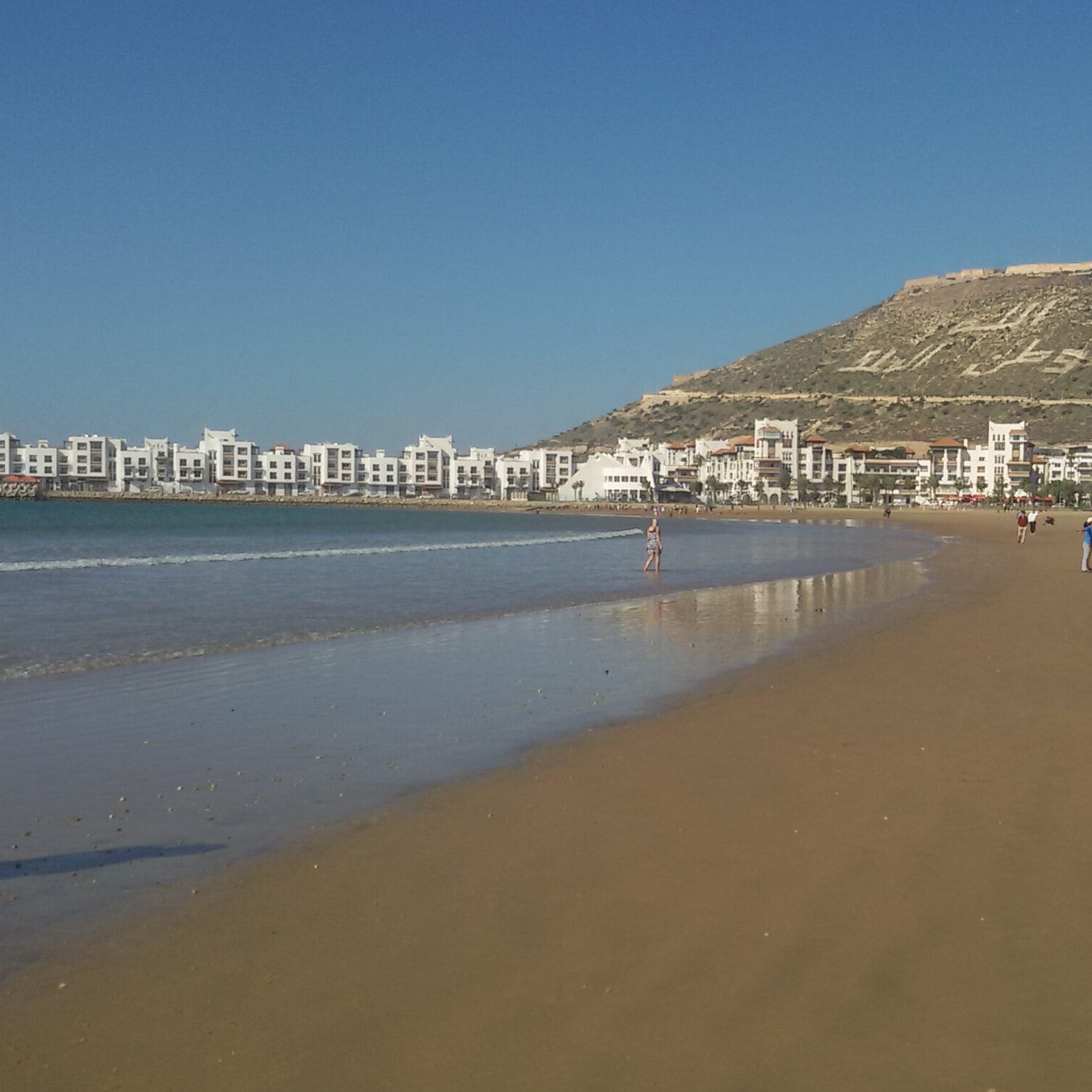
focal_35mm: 37
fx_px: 1321
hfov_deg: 44.8
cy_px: 547
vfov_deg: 44.9
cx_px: 636
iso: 40
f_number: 2.4
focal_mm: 2.93
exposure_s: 1/1748
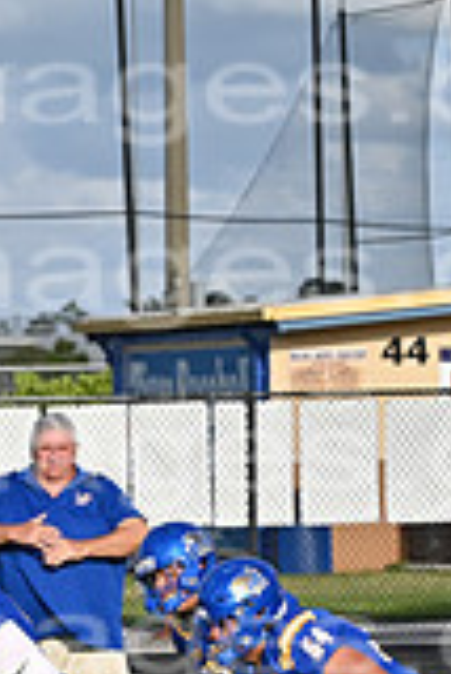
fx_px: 4744
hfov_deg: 5.4
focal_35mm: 253
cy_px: 737
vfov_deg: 8.1
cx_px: -207
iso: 500
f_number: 4
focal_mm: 70
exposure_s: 1/8000
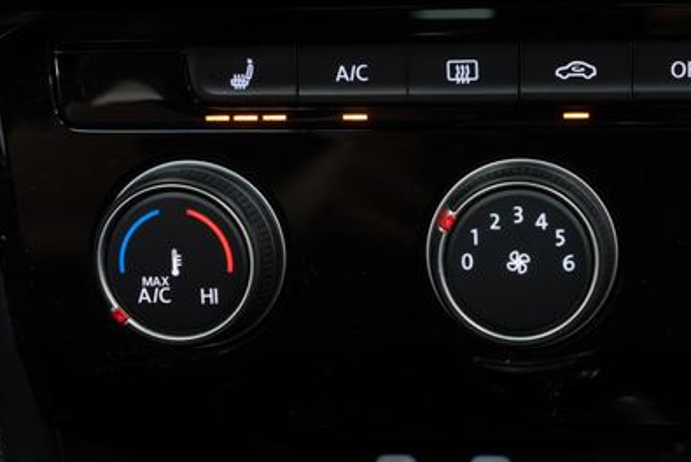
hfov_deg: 29.1
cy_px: 262
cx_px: 527
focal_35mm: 68
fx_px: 1306
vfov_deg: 20.0
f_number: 3.5
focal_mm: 28
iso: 800
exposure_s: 1/40
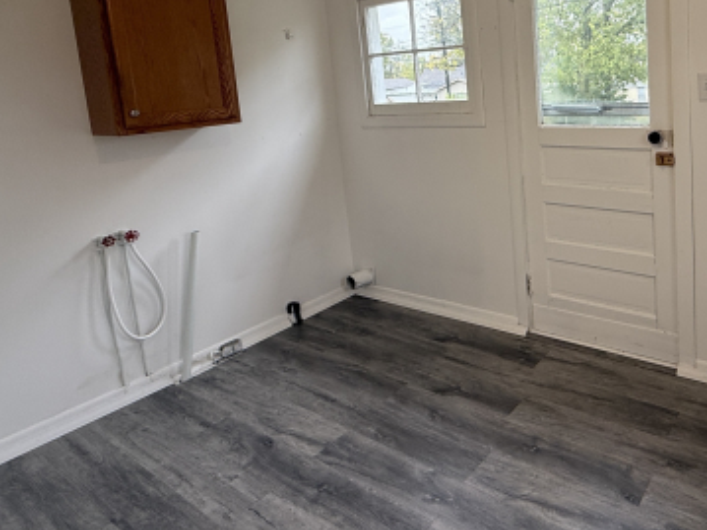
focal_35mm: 26
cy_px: 140
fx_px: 531
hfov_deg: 63.4
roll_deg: +3.8
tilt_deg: -7.4
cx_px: 529
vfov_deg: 51.1
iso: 100
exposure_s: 1/99
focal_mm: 2.22
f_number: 2.2
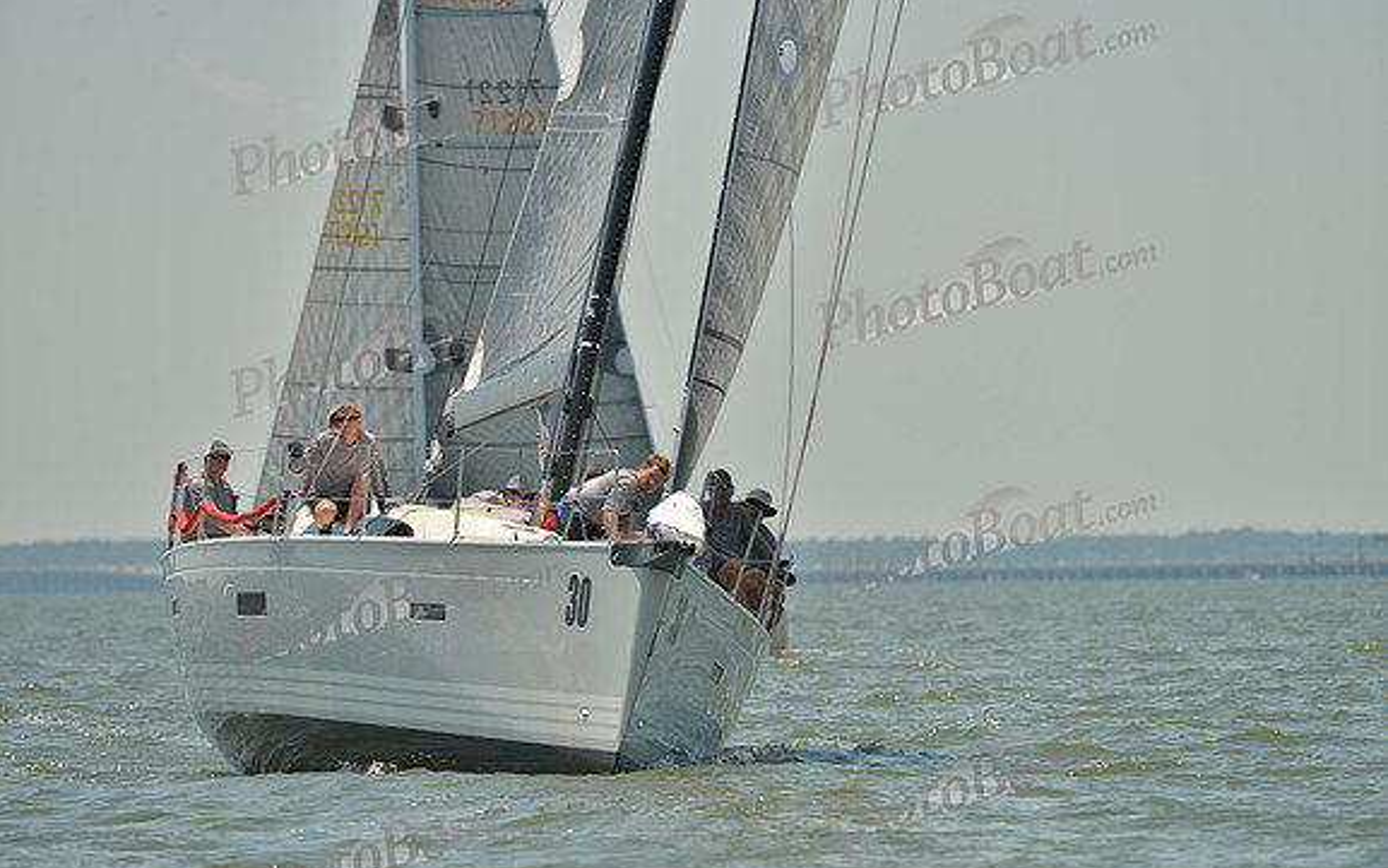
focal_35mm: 410
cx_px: 695
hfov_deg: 5.1
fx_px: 15514
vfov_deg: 3.2
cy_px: 446
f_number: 6.3
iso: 200
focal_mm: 400
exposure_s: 1/1250
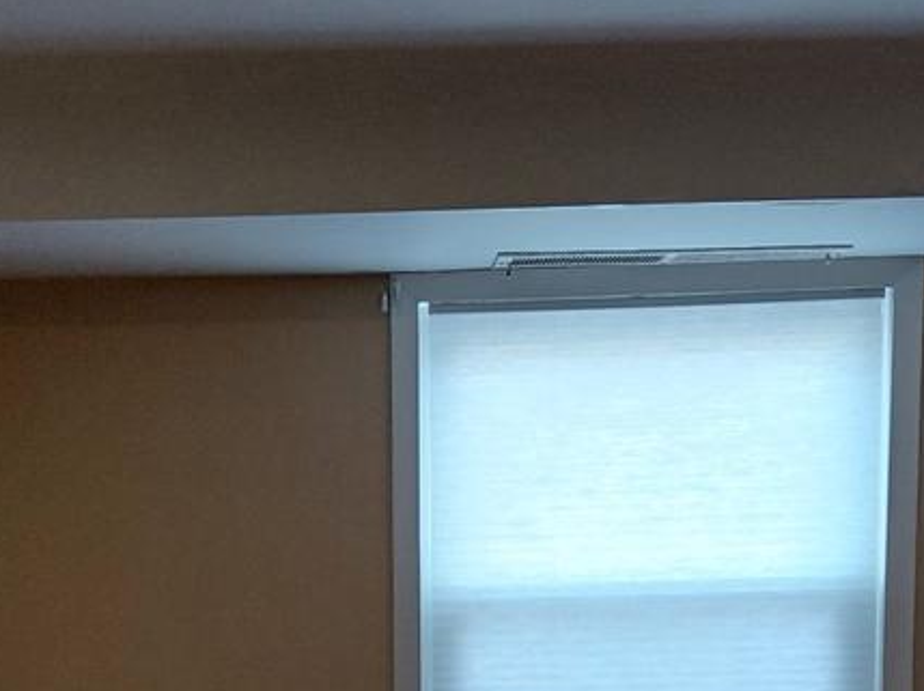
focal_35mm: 84
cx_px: 295
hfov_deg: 23.2
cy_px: 911
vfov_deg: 16.5
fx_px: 2240
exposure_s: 1/120
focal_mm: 4.69
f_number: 1.8
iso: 200
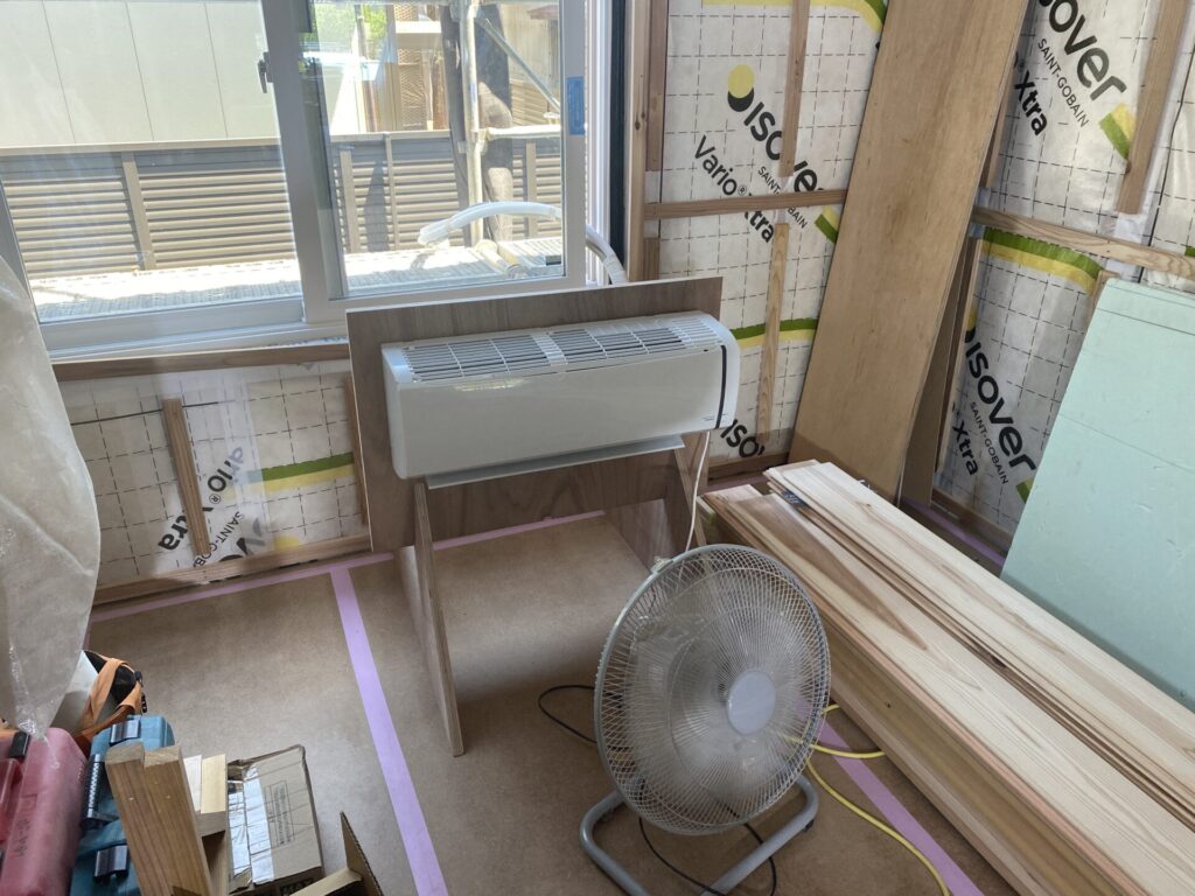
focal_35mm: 26
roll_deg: +0.8
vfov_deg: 53.1
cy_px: 448
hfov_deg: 67.3
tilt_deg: -25.3
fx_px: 898
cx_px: 598
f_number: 1.8
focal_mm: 4.25
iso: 125
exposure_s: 1/100
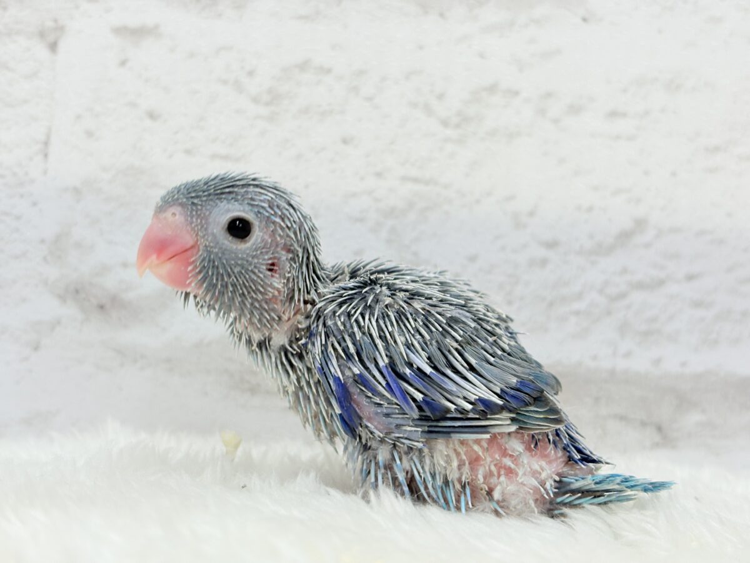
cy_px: 282
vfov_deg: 28.0
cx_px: 375
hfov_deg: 36.8
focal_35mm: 52
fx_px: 1127
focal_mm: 5.96
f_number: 1.6
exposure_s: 1/50
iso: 50
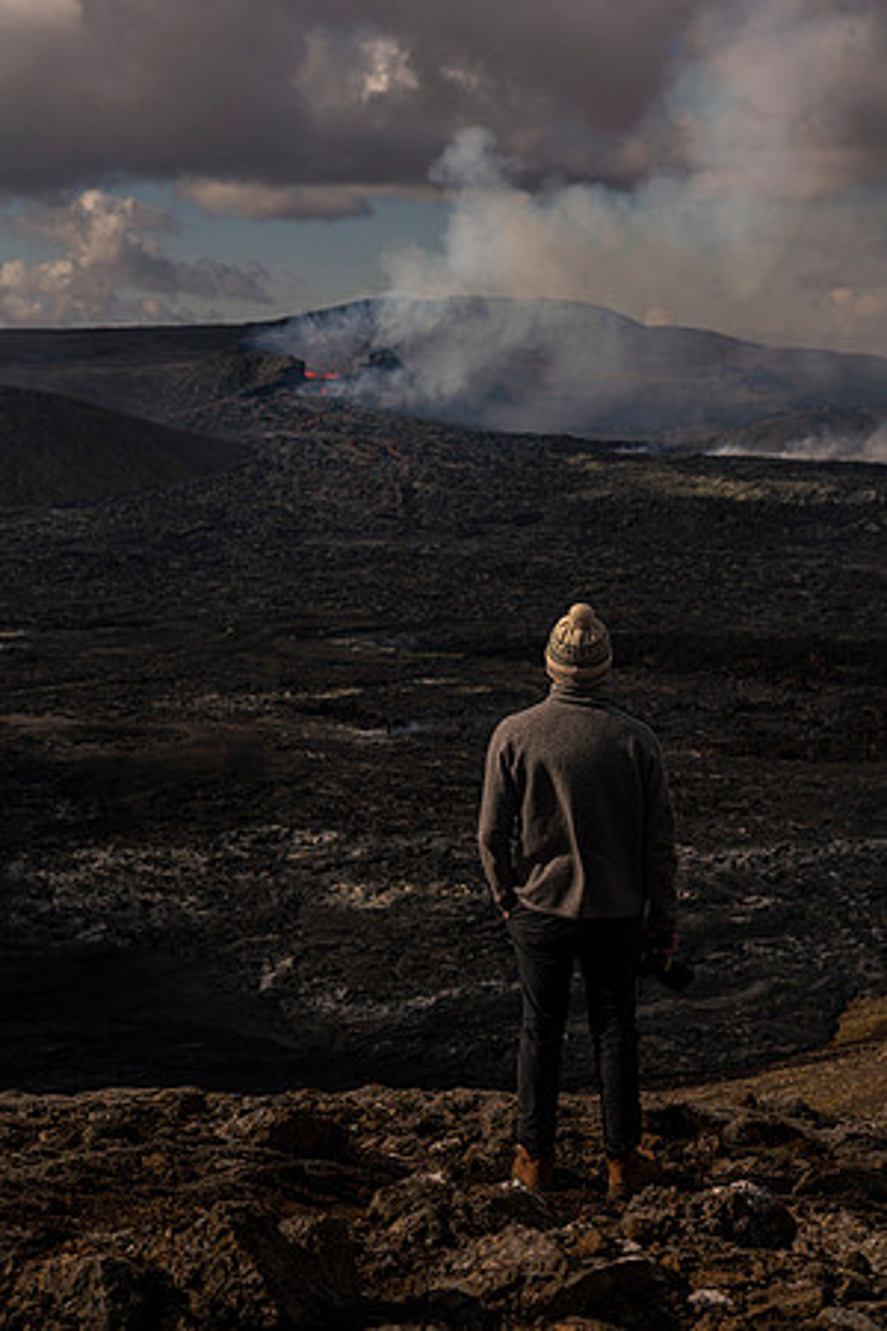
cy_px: 666
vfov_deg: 31.9
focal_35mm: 63
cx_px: 444
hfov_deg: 21.6
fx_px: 2328
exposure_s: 1/1600
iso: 100
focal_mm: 63
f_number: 5.6
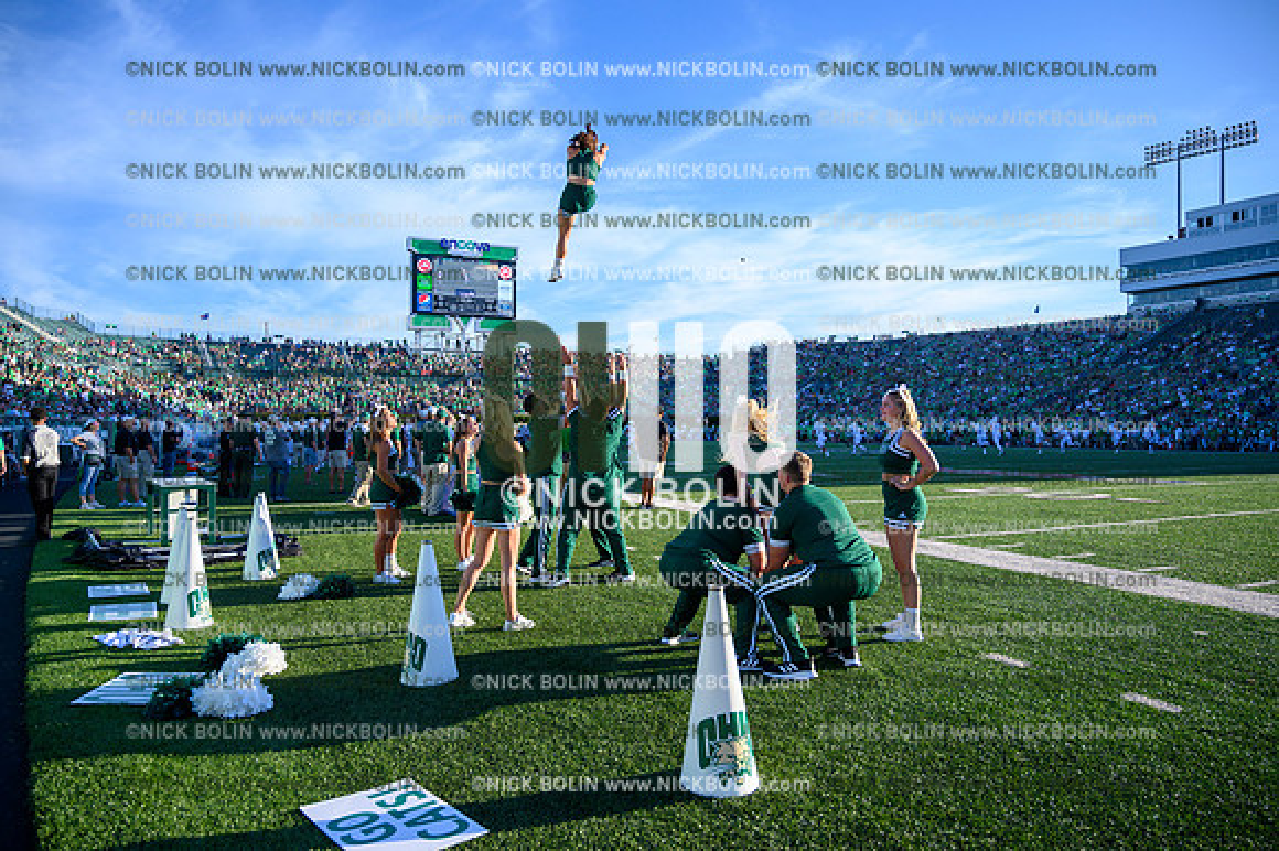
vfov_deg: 53.1
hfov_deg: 73.8
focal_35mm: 24
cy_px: 426
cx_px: 640
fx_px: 852
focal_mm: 24
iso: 125
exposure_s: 1/640
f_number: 4
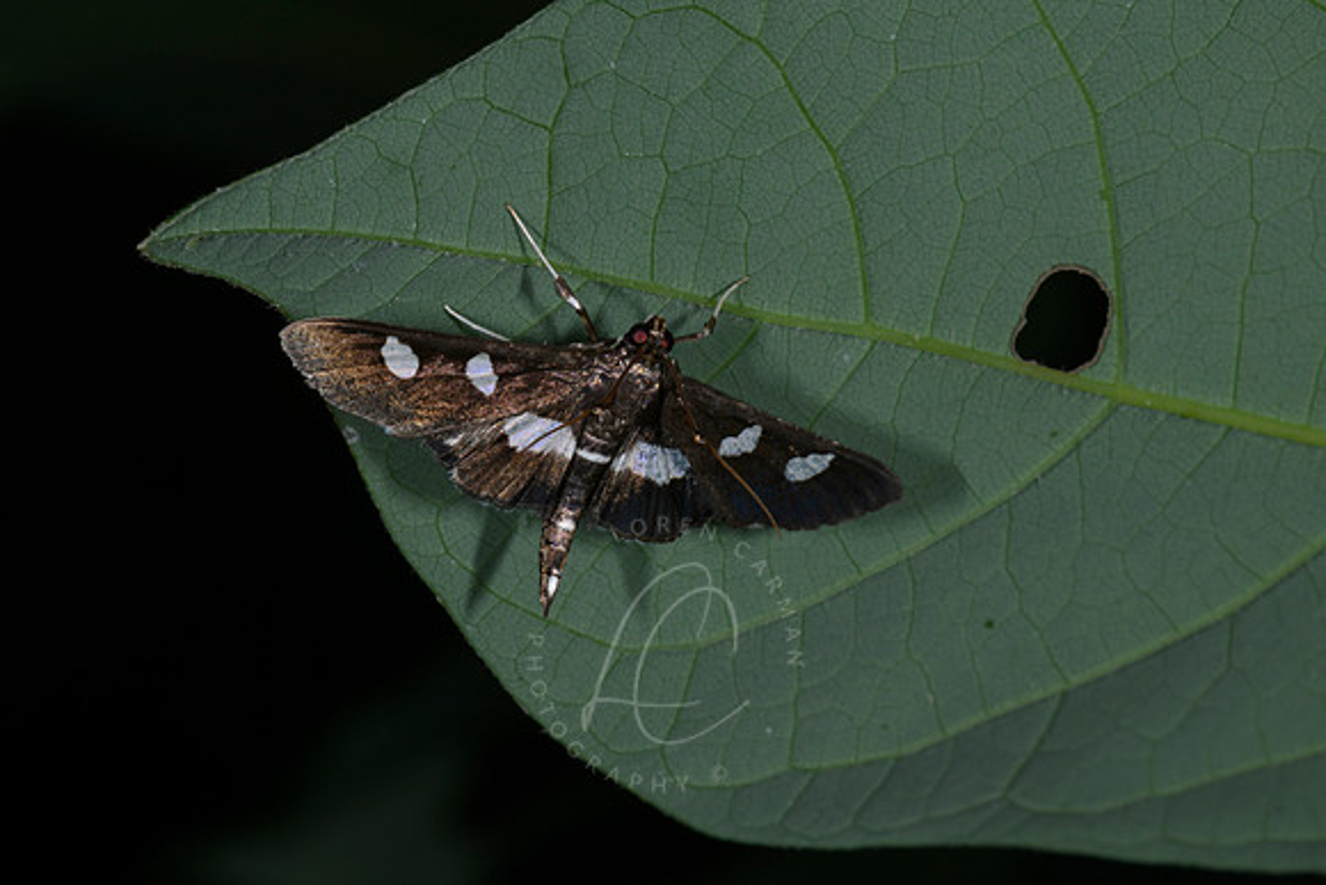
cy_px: 503
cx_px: 440
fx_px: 6189
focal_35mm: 168
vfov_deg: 8.2
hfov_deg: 12.2
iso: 64
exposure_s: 1/250
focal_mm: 105
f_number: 29
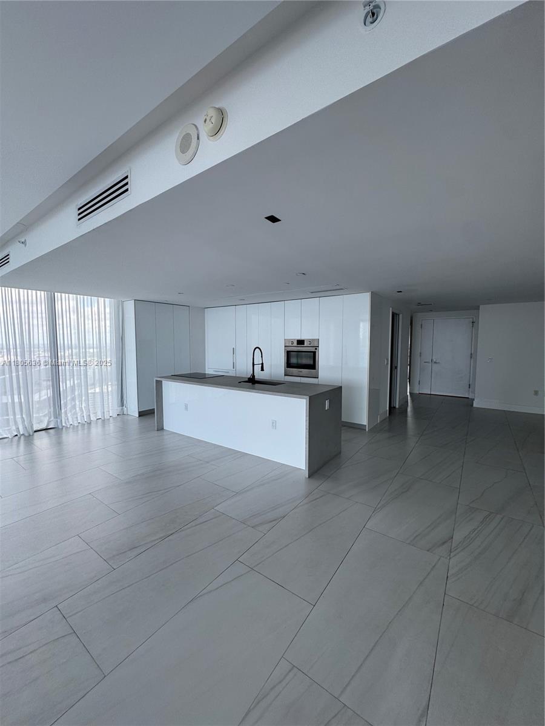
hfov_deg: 85.7
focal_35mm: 14
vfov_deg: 102.1
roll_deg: -0.7
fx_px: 294
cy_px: 363
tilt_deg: -3.9
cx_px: 272
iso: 40
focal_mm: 2.22
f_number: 2.2
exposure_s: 1/222
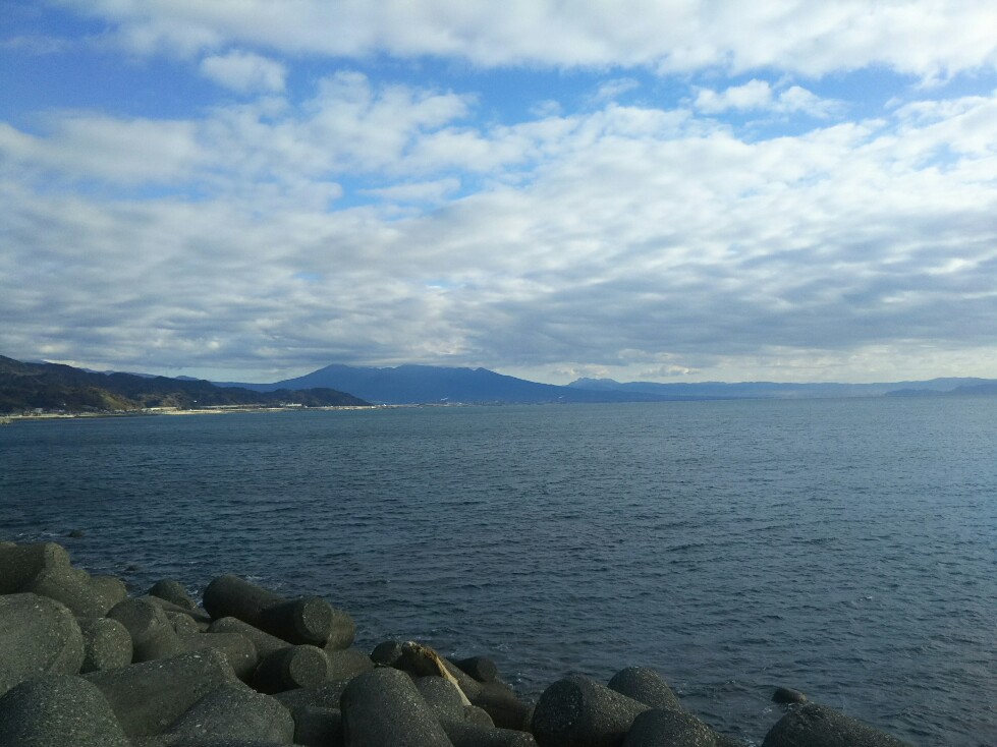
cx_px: 498
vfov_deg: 46.8
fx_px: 864
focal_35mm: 30
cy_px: 374
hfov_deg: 60.0
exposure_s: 1/1045
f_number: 2.2
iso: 25
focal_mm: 4
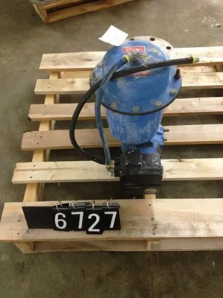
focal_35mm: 35
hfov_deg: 40.7
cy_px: 149
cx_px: 112
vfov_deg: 52.6
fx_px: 301
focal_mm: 4.28
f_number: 2.4
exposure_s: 1/20
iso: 320
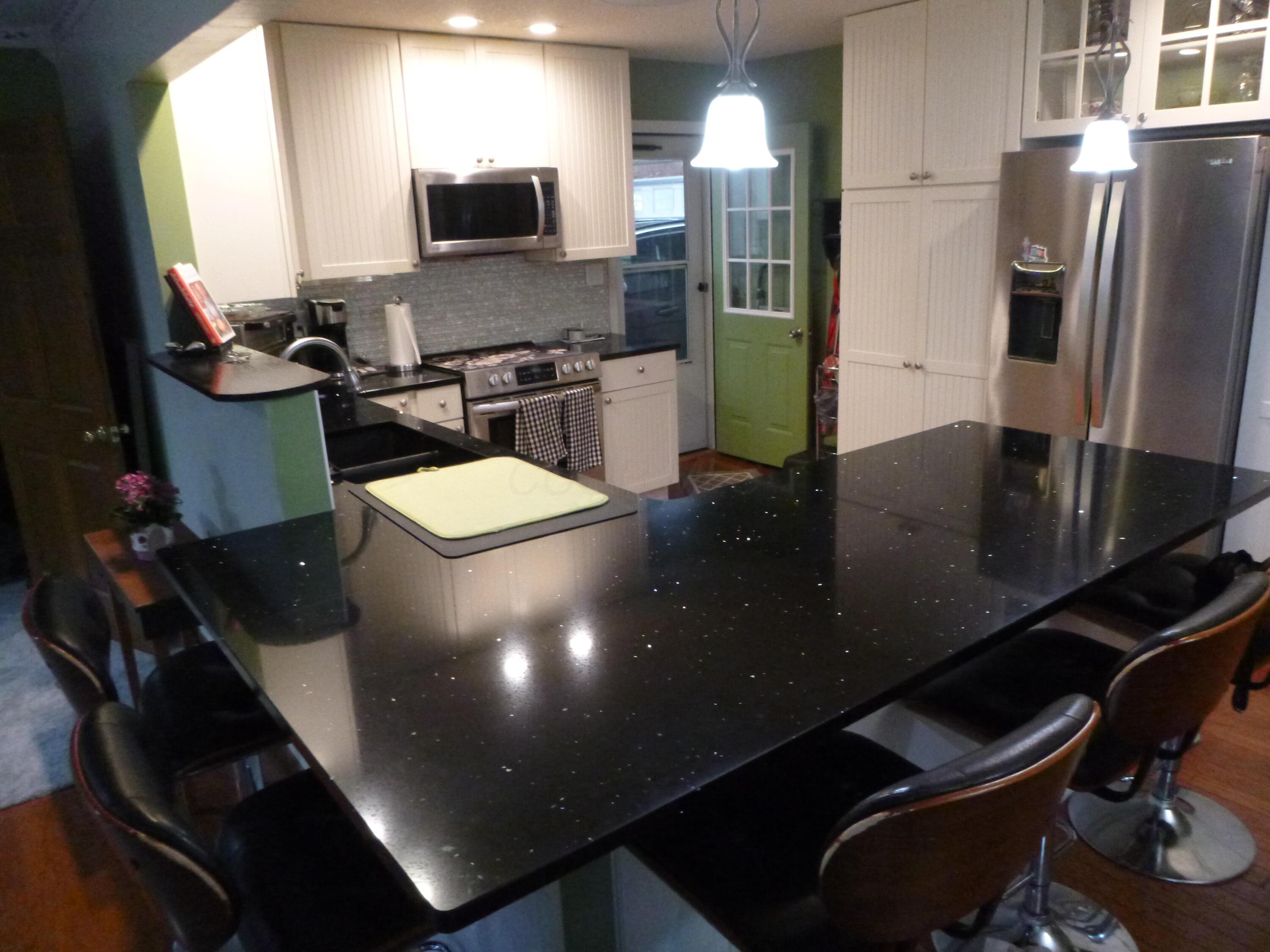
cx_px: 635
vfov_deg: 54.9
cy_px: 476
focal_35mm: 25
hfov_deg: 69.4
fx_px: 917
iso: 800
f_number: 3.9
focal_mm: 4.5
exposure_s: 1/25
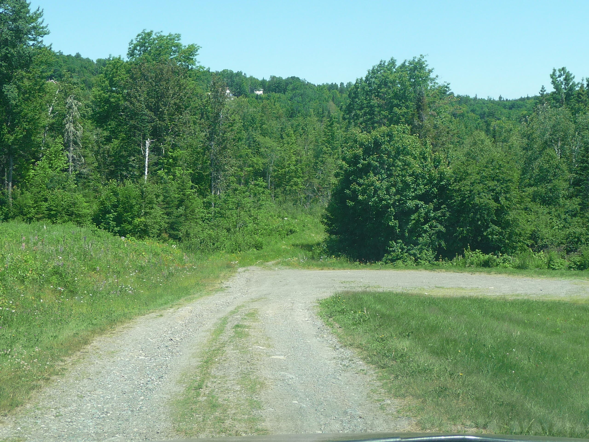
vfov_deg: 27.0
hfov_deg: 35.5
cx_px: 294
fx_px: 919
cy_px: 221
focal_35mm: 54
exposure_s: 1/400
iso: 100
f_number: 3.9
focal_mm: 6.7
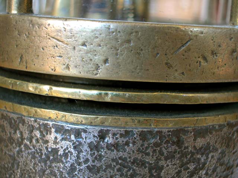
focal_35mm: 64
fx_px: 440
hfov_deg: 30.3
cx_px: 119
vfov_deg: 22.9
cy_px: 89
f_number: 4
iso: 100
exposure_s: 1/11.3
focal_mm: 16.2
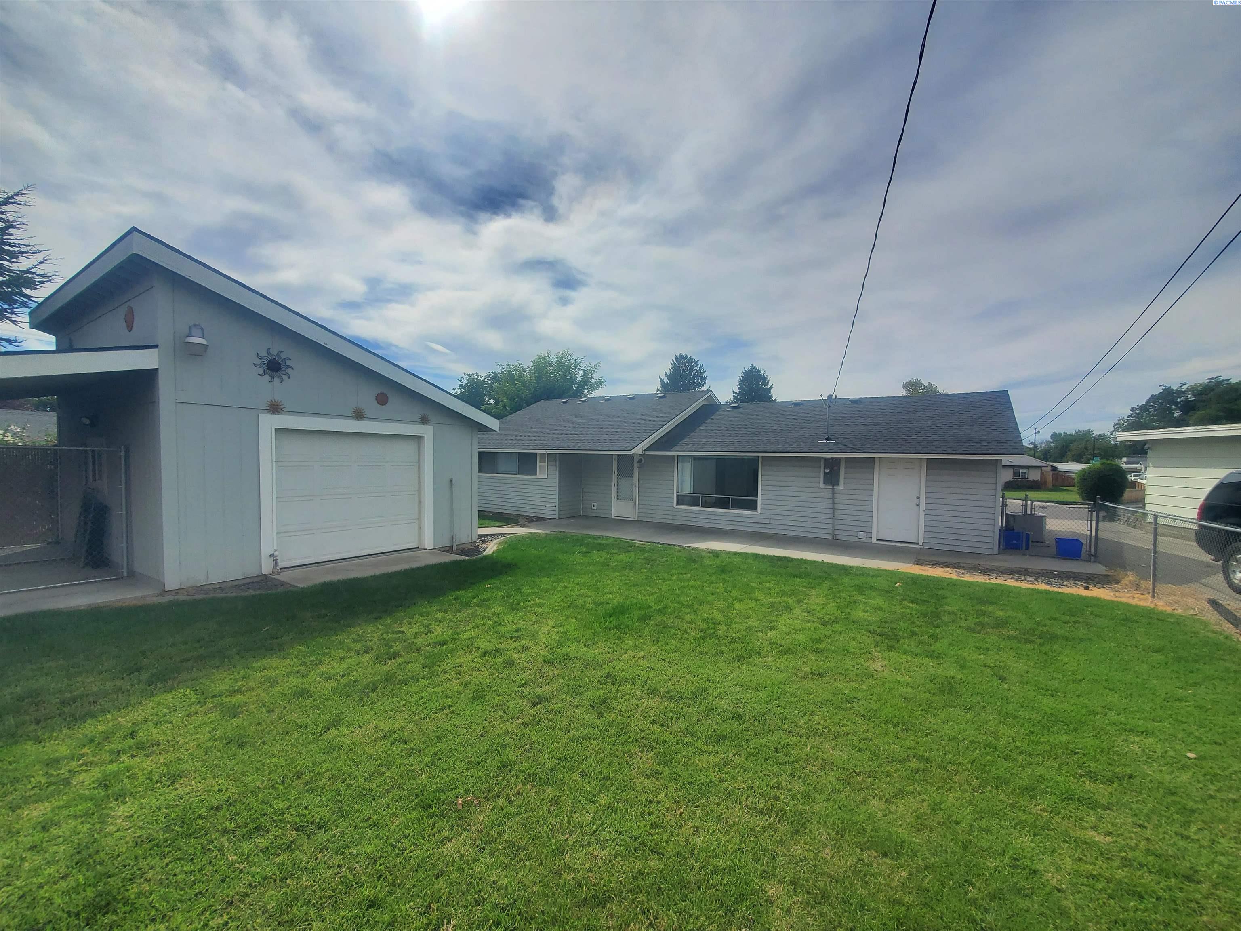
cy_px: 466
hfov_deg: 106.2
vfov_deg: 89.9
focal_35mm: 13
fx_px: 466
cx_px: 620
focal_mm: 1.8
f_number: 2.2
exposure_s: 1/2010
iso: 50
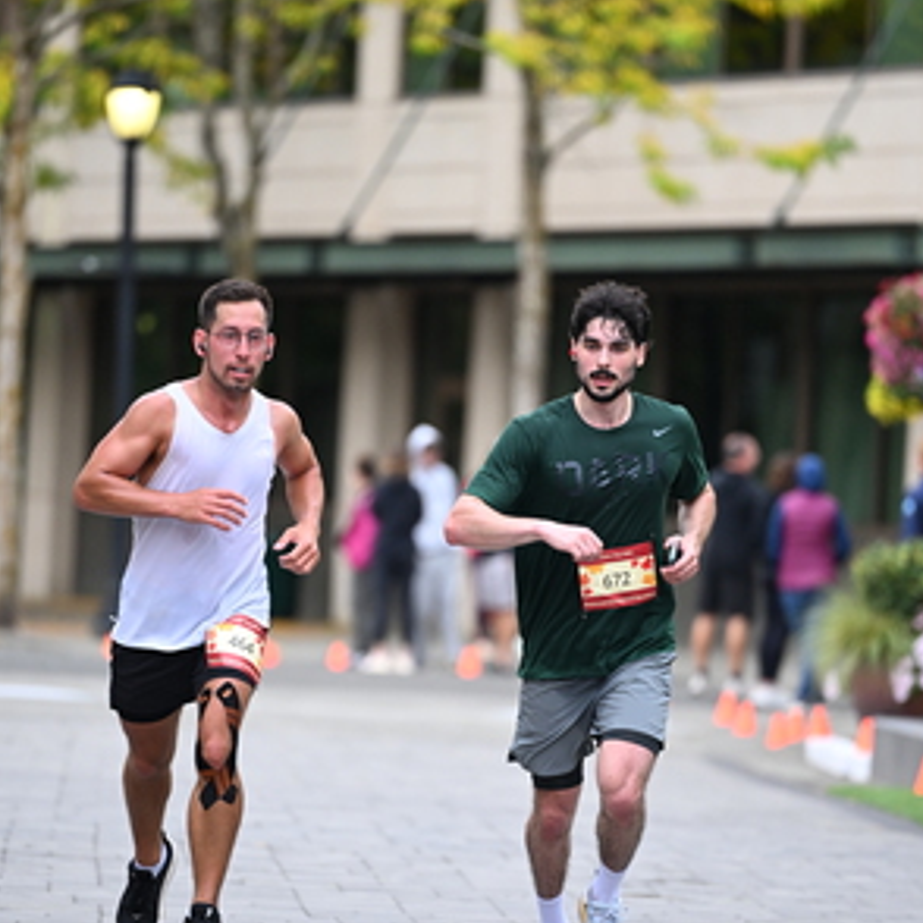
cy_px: 515
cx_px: 454
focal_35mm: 318
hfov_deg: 5.5
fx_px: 9593
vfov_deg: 5.5
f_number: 2.8
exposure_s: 1/1600
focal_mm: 200
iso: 1000
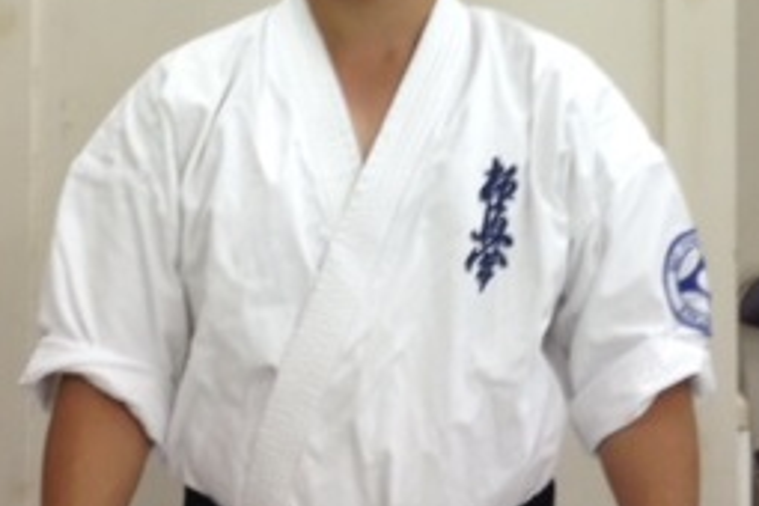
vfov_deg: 28.0
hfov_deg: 41.9
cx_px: 382
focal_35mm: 47
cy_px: 95
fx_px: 991
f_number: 2.4
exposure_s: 1/24
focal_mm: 4.13
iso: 50
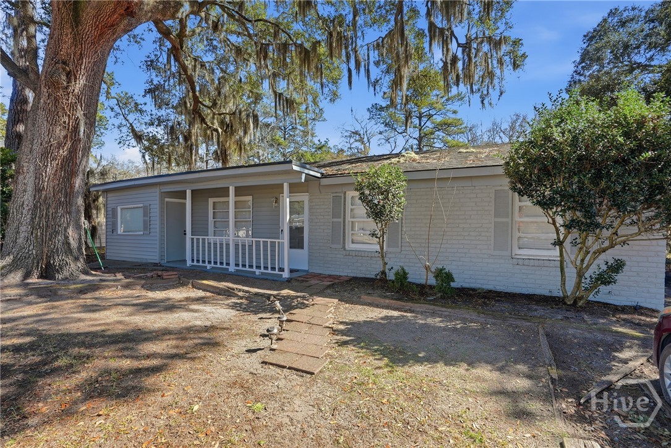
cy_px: 224
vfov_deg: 73.8
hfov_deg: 96.7
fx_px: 298
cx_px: 336
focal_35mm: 16
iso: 320
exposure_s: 1/2000
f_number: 8
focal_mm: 16
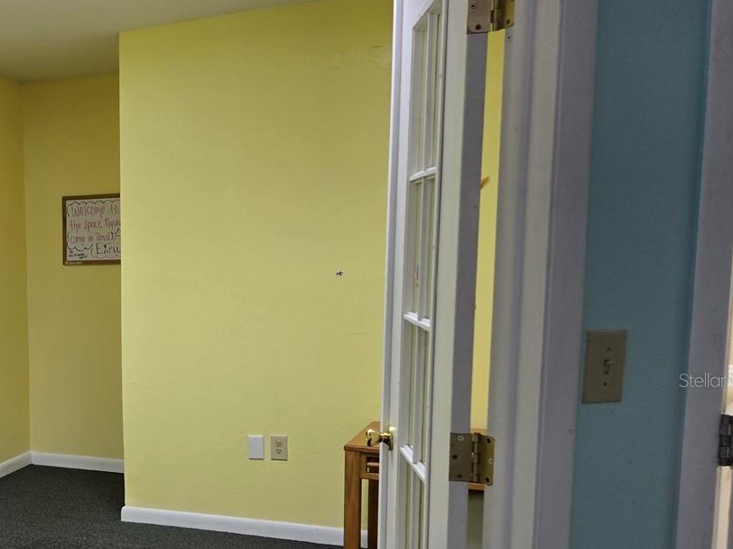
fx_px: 953
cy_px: 380
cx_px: 47
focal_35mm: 45
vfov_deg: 31.8
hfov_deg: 38.6
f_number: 1.8
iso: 50
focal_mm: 5.4
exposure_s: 1/120
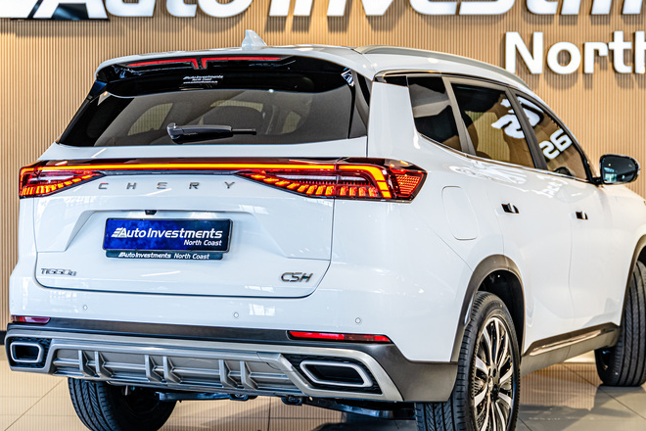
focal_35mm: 76
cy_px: 204
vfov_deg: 17.9
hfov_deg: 26.6
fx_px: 1364
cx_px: 379
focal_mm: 49
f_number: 2.8
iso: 640
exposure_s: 1/125
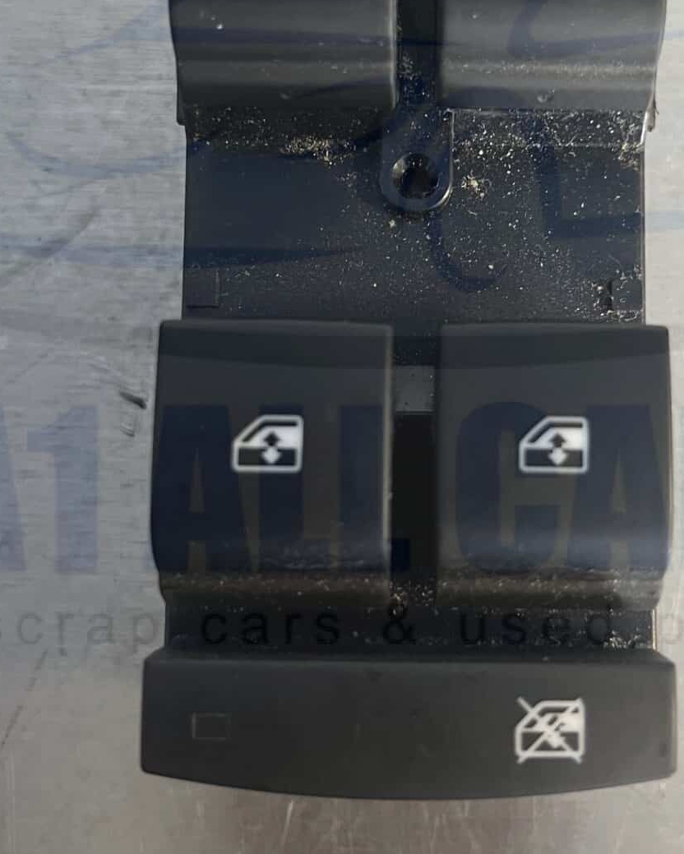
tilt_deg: -82.2
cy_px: 303
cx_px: 436
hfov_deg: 30.1
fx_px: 1264
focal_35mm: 50
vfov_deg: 37.0
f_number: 1.6
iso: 200
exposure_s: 1/50
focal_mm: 5.1
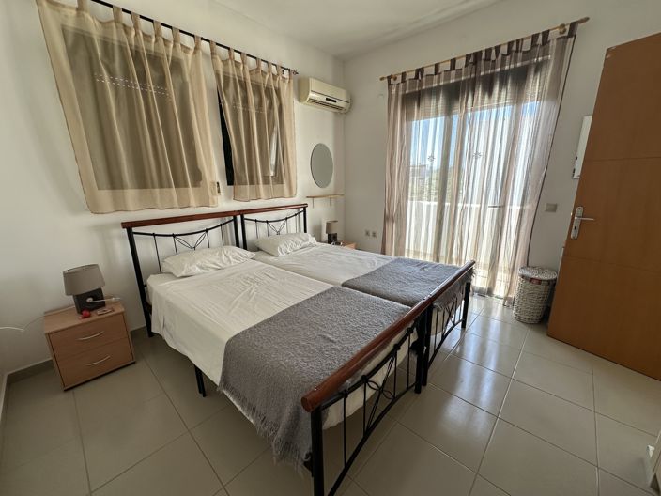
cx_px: 330
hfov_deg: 102.1
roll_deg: +0.7
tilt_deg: -14.3
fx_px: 267
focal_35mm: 14
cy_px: 248
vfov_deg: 85.7
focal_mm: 2.22
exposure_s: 1/117
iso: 40
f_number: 2.2
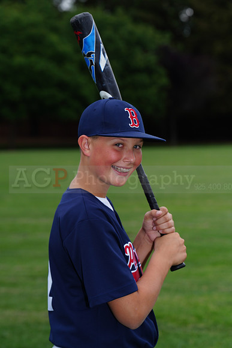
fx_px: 1681
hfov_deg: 7.9
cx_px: 116
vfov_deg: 11.8
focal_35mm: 174
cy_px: 174
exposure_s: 1/200
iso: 200
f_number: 9
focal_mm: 174
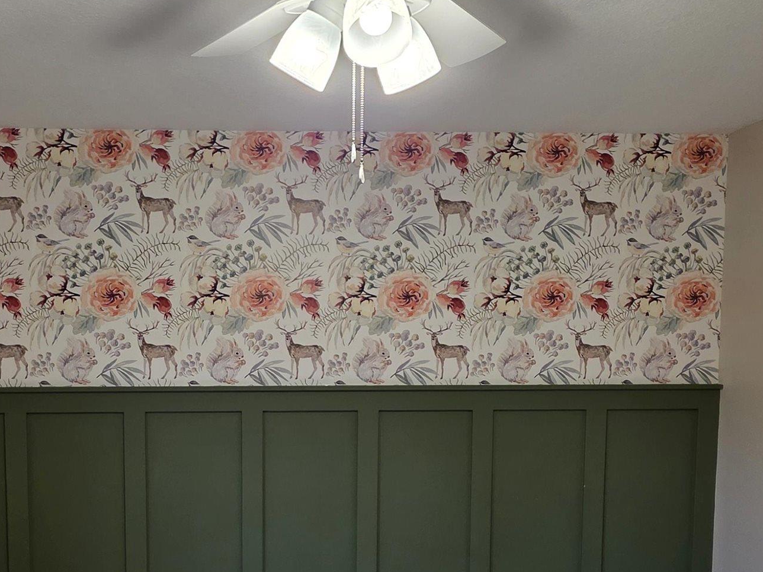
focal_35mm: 31
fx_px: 683
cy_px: 381
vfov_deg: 44.8
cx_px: 296
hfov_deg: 57.8
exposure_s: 1/60
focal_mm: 2.2
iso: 160
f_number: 1.9
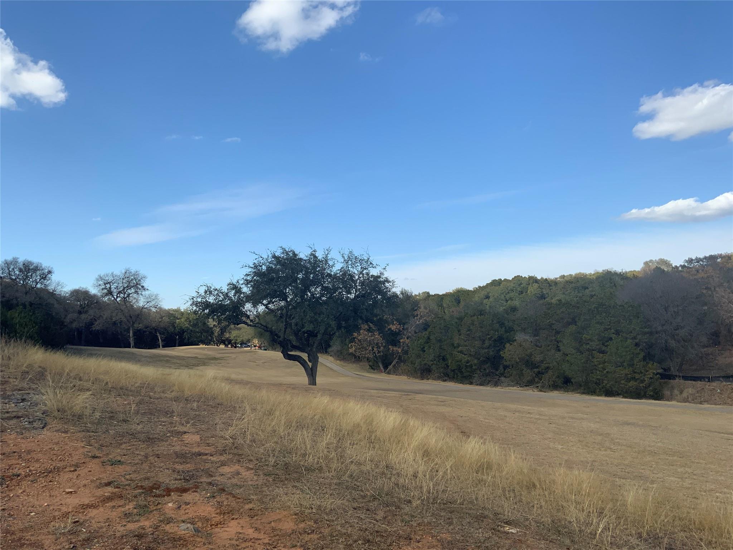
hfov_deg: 61.7
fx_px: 614
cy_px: 275
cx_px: 366
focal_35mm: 29
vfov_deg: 48.2
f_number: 1.8
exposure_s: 1/1848
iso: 16
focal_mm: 3
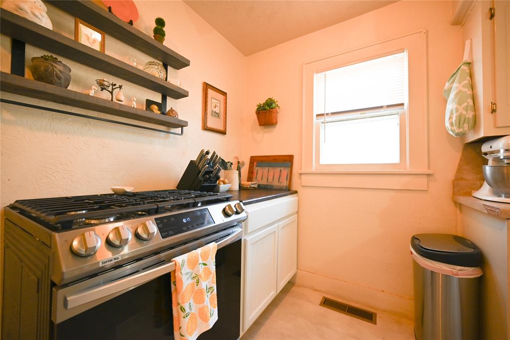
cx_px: 255
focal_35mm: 14
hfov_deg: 104.2
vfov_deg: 81.2
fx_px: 198
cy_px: 170
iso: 640
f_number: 4
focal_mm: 14
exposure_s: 1/125
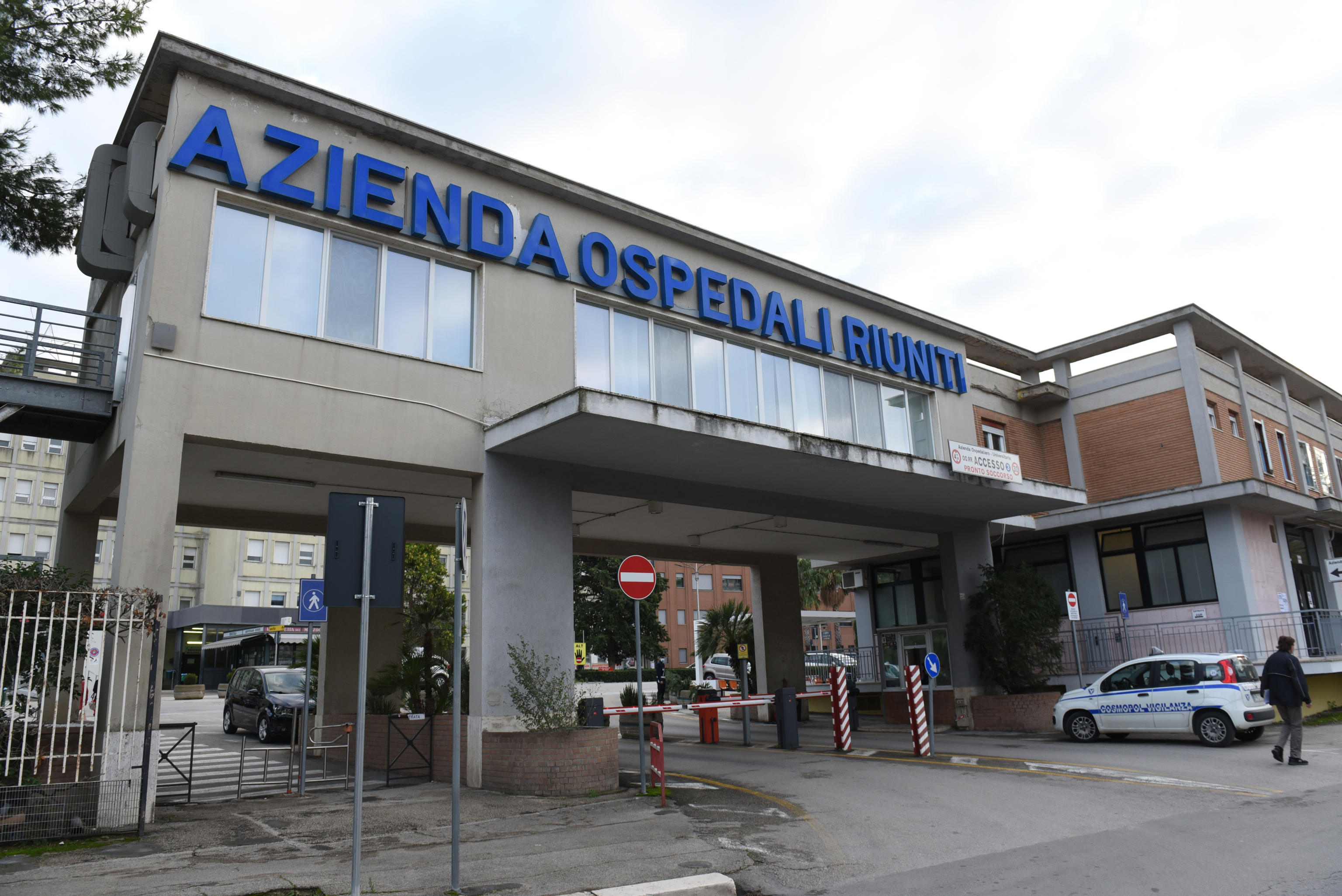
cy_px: 448
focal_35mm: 24
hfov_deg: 73.7
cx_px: 671
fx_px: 895
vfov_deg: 53.2
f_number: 5.6
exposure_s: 1/200
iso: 400
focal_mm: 24
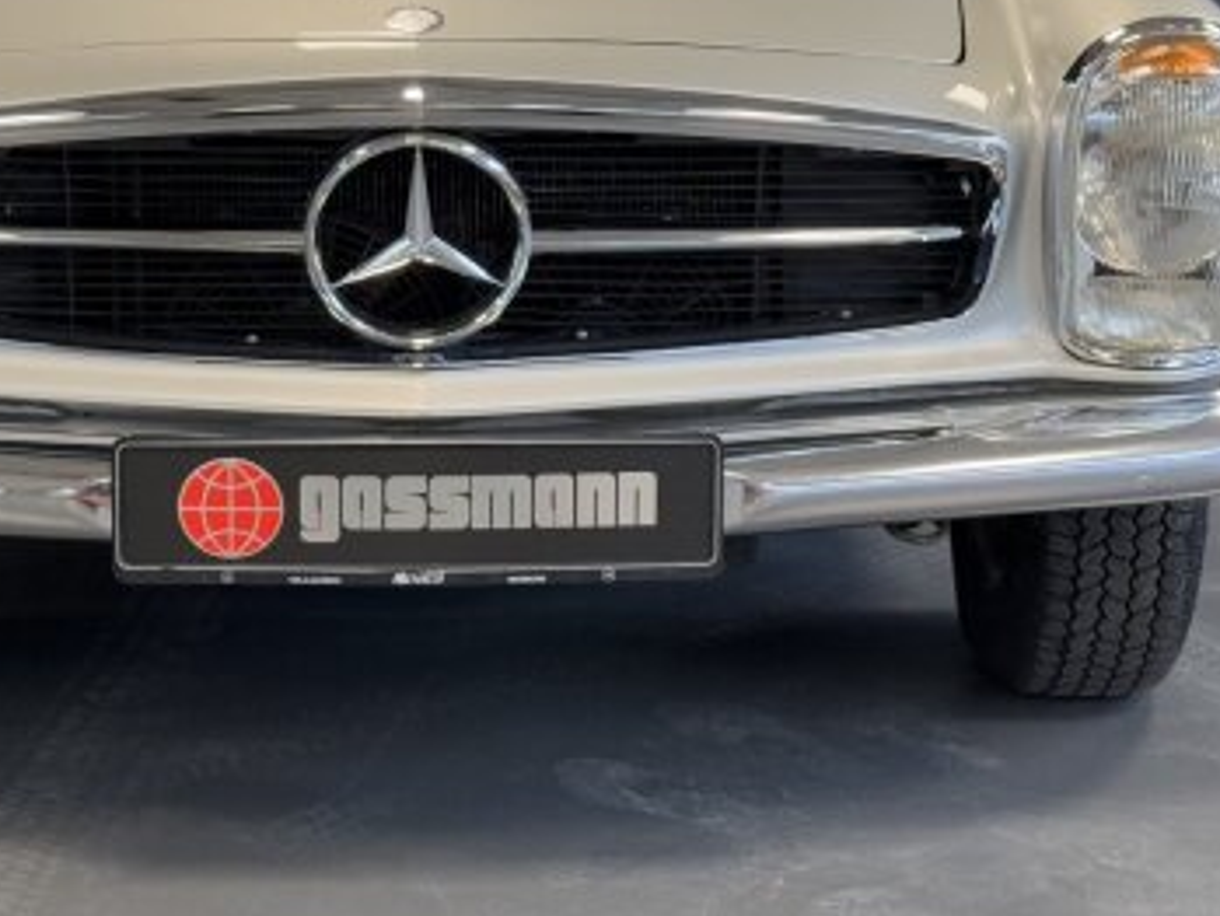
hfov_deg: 22.2
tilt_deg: -8.2
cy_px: 171
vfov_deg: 16.7
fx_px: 3103
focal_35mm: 88
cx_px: 447
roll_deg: +0.1
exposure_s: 1/60
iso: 160
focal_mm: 6.76
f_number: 1.78
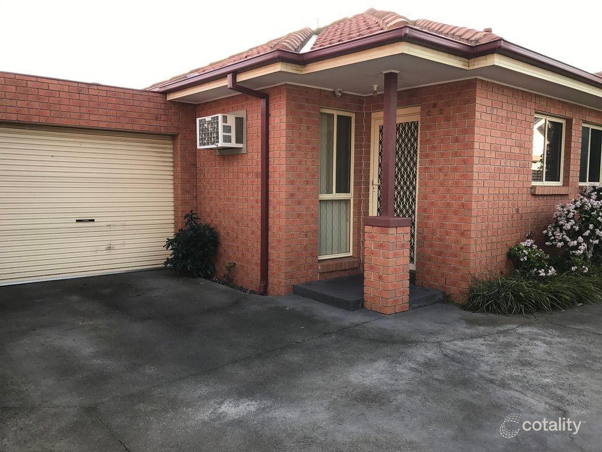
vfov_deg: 49.7
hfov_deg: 63.4
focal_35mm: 28
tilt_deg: -5.4
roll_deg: -0.6
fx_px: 487
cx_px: 301
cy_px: 226
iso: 20
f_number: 1.8
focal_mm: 3.99
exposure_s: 1/218
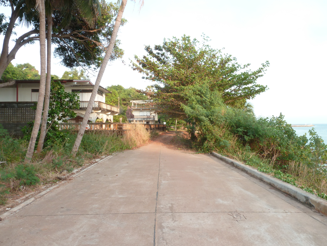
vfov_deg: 54.9
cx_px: 164
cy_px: 123
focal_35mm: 25
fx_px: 236
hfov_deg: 69.4
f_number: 6.3
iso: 100
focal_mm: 4.1
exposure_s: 1/30
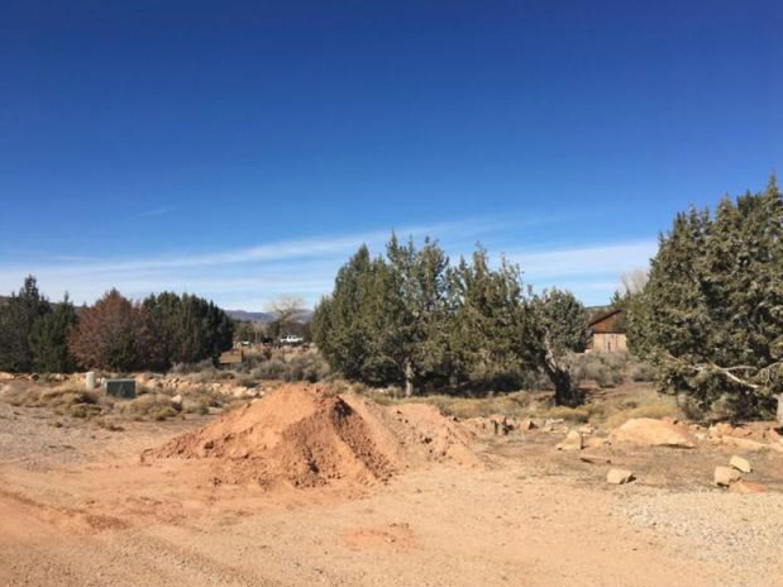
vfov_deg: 46.8
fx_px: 678
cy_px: 302
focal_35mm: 30
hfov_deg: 60.0
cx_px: 404
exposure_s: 1/2079
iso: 25
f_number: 2.2
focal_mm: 4.15
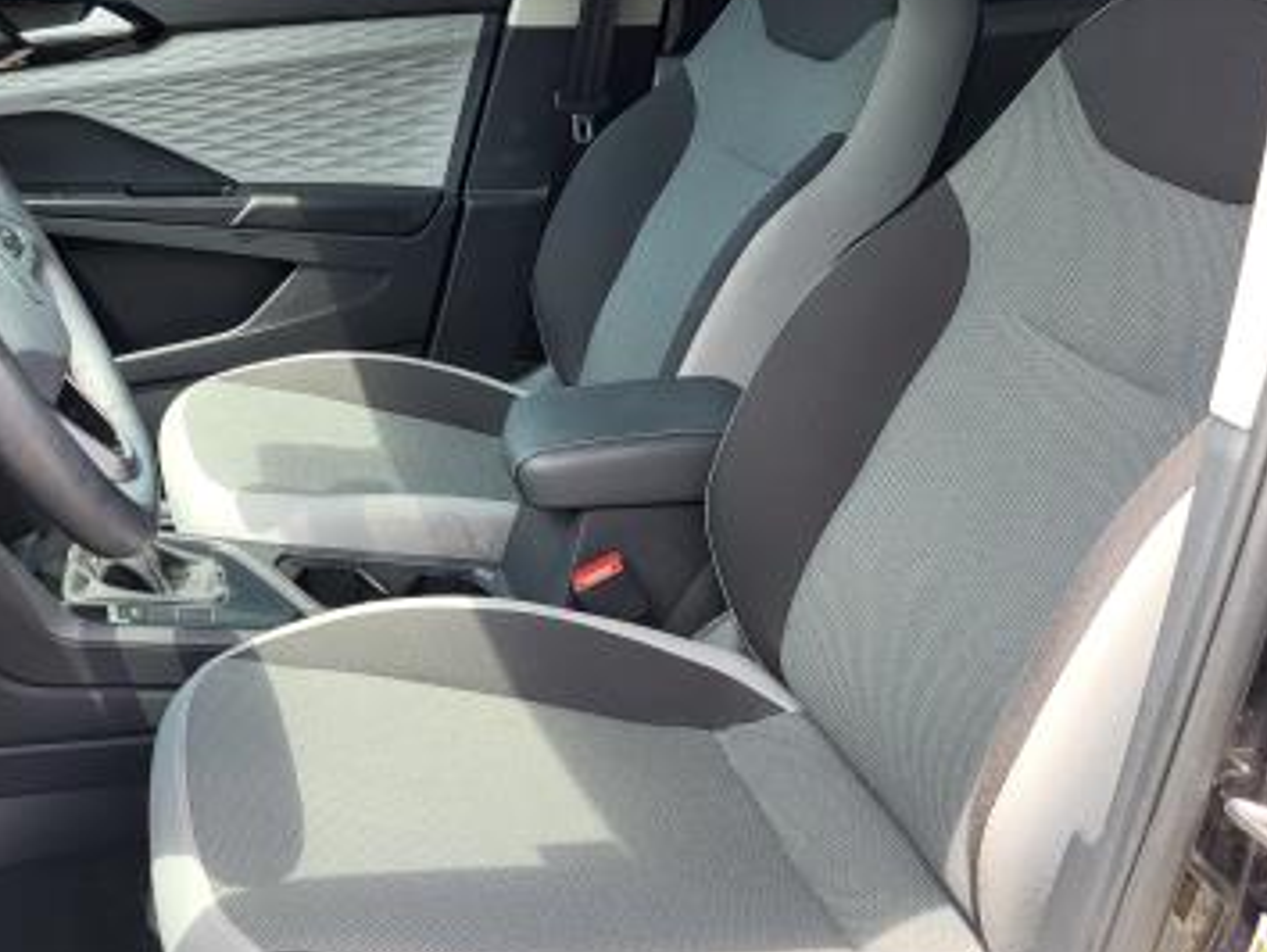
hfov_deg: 39.9
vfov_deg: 30.8
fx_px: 1721
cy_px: 344
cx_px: 422
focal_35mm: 47
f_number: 1.8
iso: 40
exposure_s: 1/293
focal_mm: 5.4
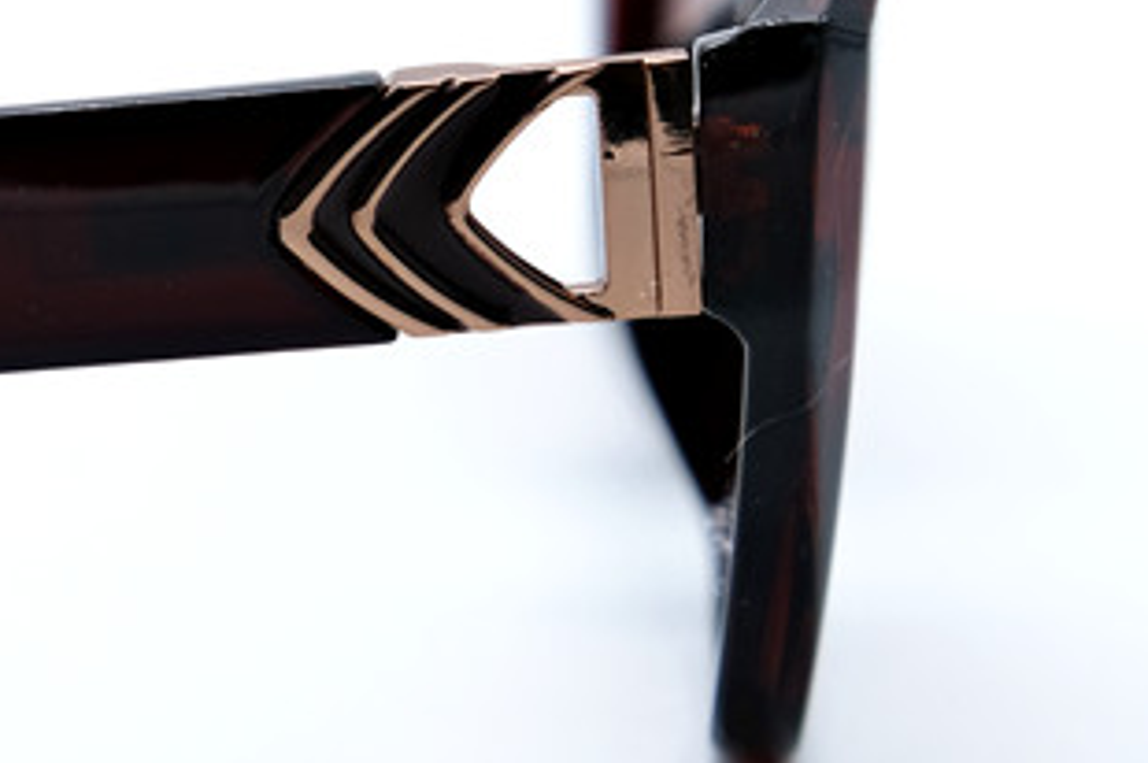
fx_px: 6275
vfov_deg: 7.0
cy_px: 200
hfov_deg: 10.2
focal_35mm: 197
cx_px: -411
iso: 160
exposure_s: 1/170
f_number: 5.6
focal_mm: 40.7
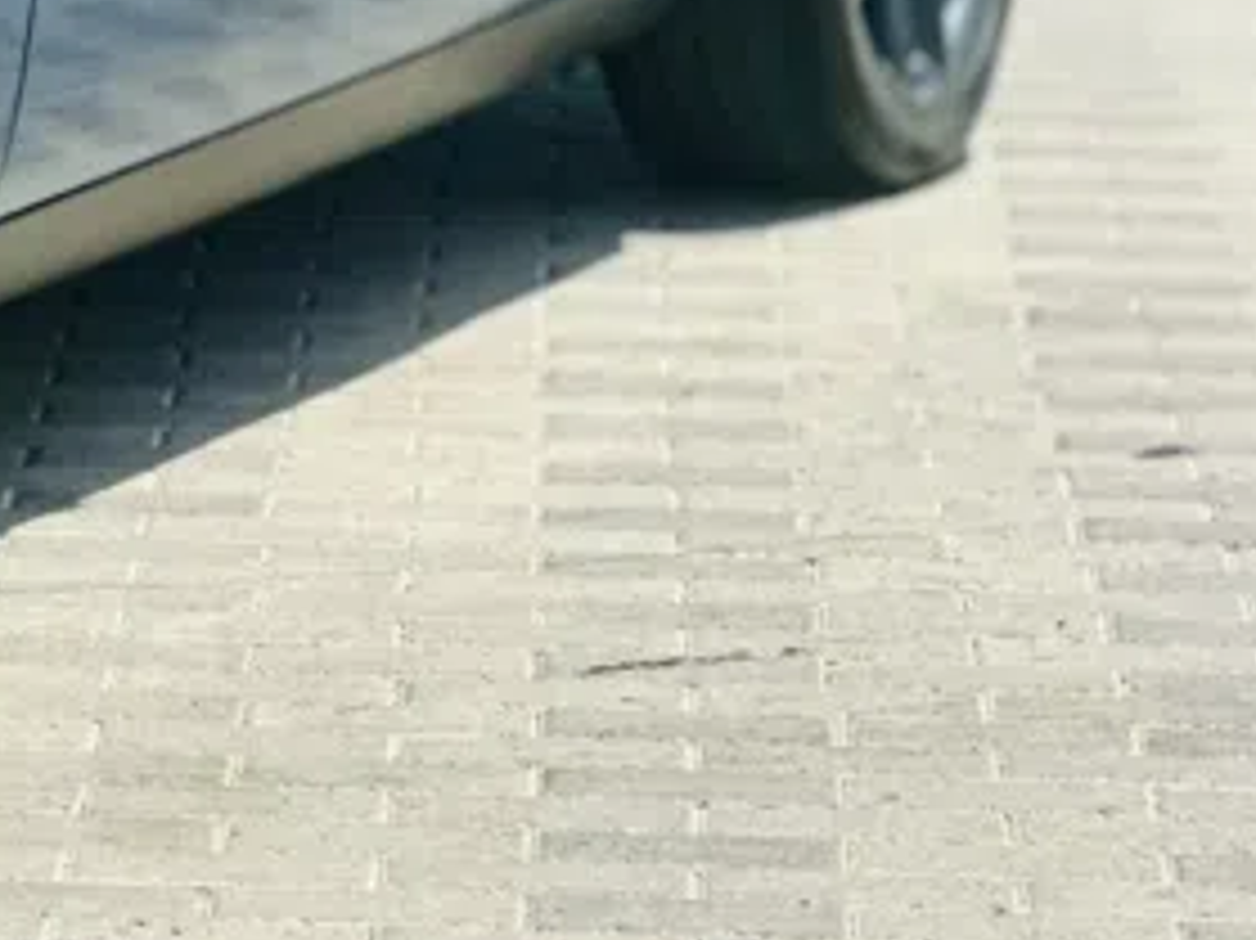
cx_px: -999
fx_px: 10264
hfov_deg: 6.8
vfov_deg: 5.2
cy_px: -432
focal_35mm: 283
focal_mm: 9
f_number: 2.8
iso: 32
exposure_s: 1/564
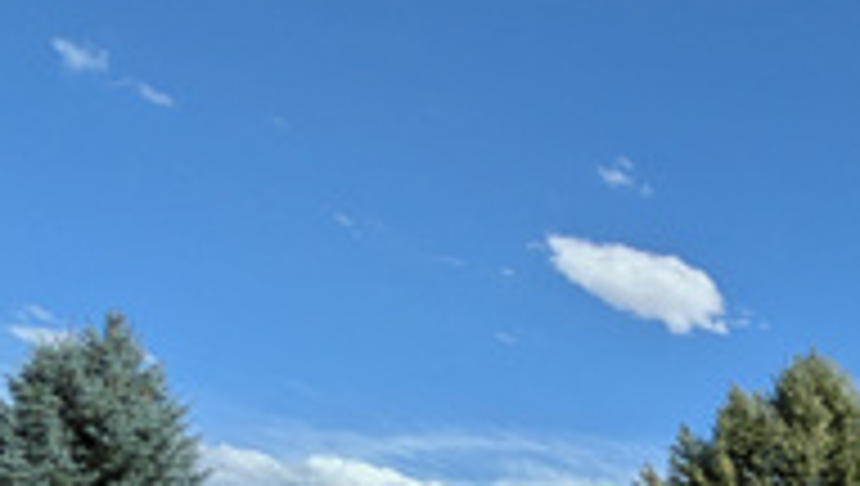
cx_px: 1247
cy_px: 621
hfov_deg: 28.6
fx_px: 1164
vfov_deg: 21.5
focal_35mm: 51
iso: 54
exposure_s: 1/2347
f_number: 2.2
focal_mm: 1.85
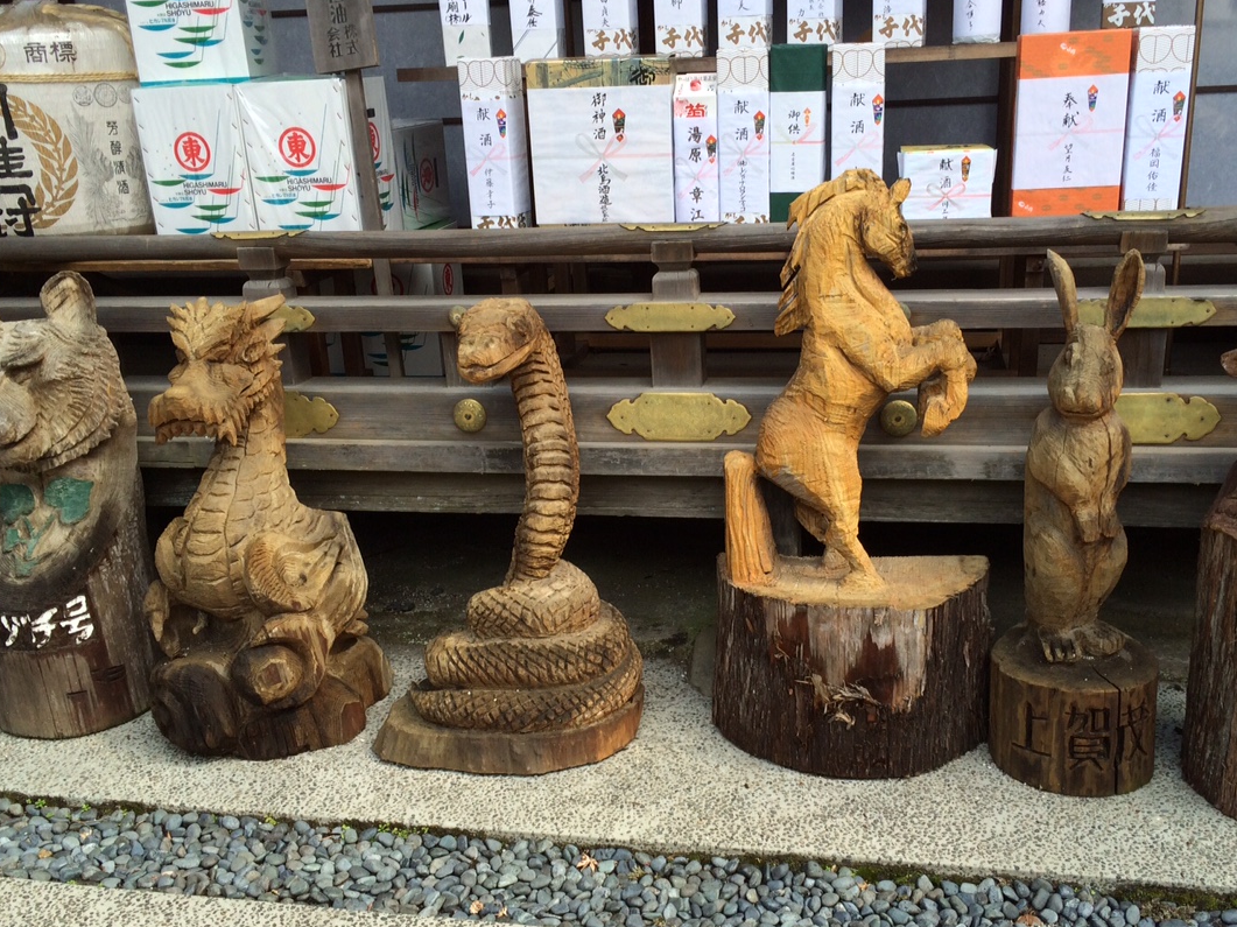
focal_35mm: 35
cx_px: 677
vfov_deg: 40.6
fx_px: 1250
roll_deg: +0.7
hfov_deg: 52.6
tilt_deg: -20.2
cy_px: 506
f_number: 2.2
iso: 32
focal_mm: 4.15
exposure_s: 1/283
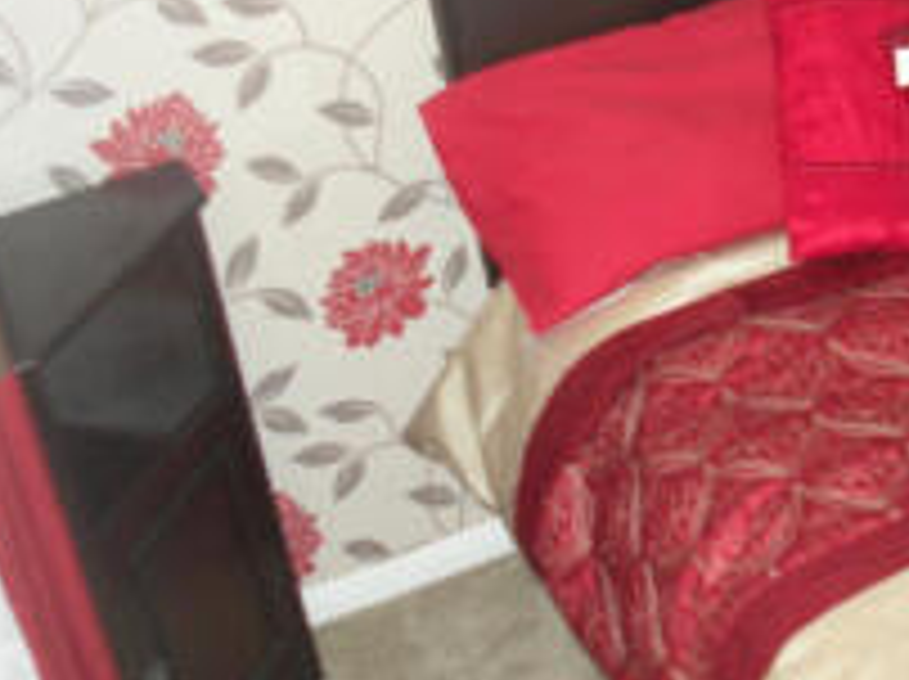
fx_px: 2046
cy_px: -61
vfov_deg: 18.2
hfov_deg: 23.7
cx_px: 965
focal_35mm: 78
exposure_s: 1/30
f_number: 2.8
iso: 88
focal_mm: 4.7
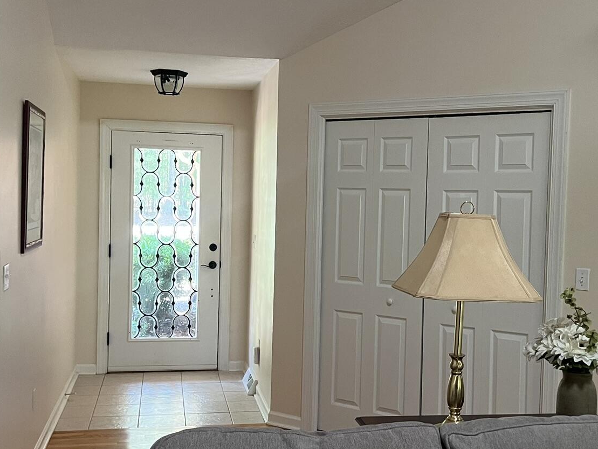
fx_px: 829
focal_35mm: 48
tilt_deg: -3.4
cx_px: 331
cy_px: 231
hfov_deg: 39.6
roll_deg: -1.7
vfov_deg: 30.3
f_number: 1.5
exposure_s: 1/60
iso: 200
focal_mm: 5.7
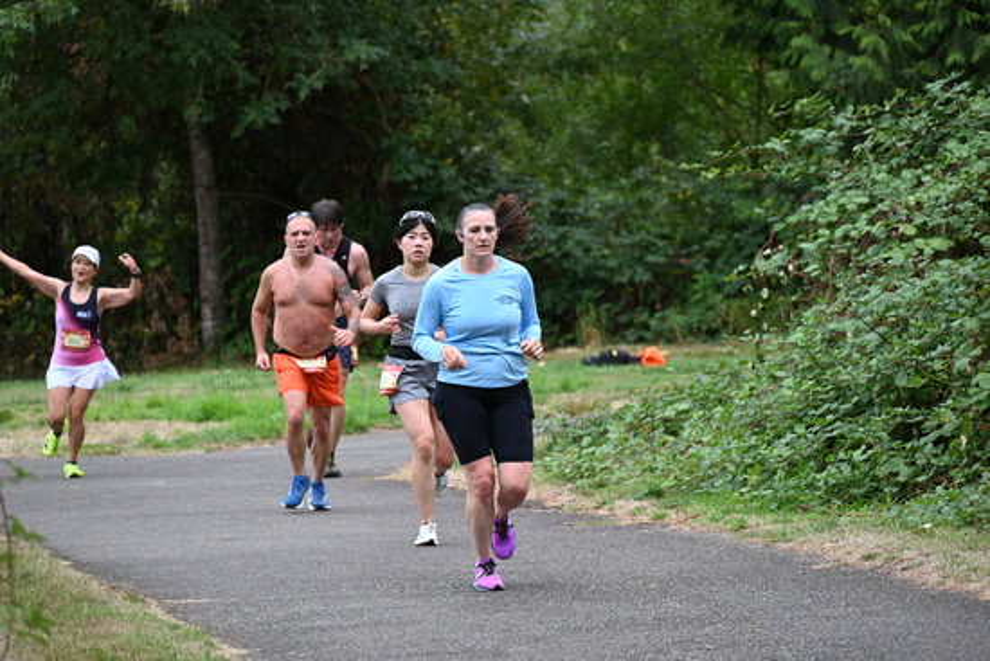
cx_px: 495
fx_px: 5501
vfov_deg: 6.9
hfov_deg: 10.3
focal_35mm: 200
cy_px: 330
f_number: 6.3
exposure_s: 1/320
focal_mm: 200
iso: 400
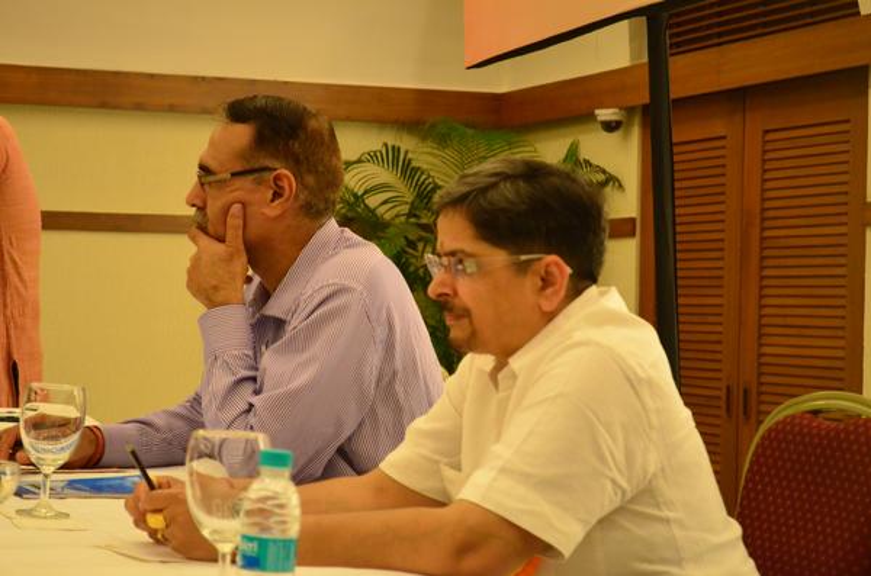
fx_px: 1991
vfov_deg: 16.5
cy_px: 288
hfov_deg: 24.7
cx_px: 436
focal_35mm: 82
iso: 3200
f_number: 5.6
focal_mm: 55
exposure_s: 1/80
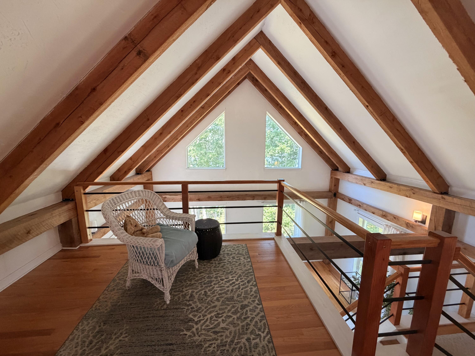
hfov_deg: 102.1
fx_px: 192
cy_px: 178
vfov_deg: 85.7
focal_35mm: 14
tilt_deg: -10.0
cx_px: 238
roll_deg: -0.1
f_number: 2.2
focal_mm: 2.22
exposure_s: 1/121
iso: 320
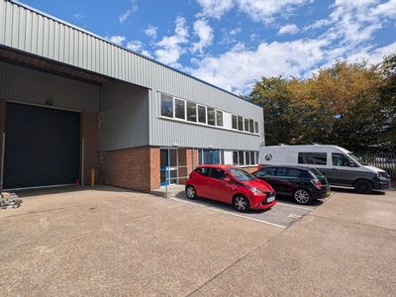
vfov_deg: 94.5
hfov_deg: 110.5
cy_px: 148
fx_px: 137
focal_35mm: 12
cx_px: 198
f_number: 1.95
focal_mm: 2.23
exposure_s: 1/2457
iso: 40
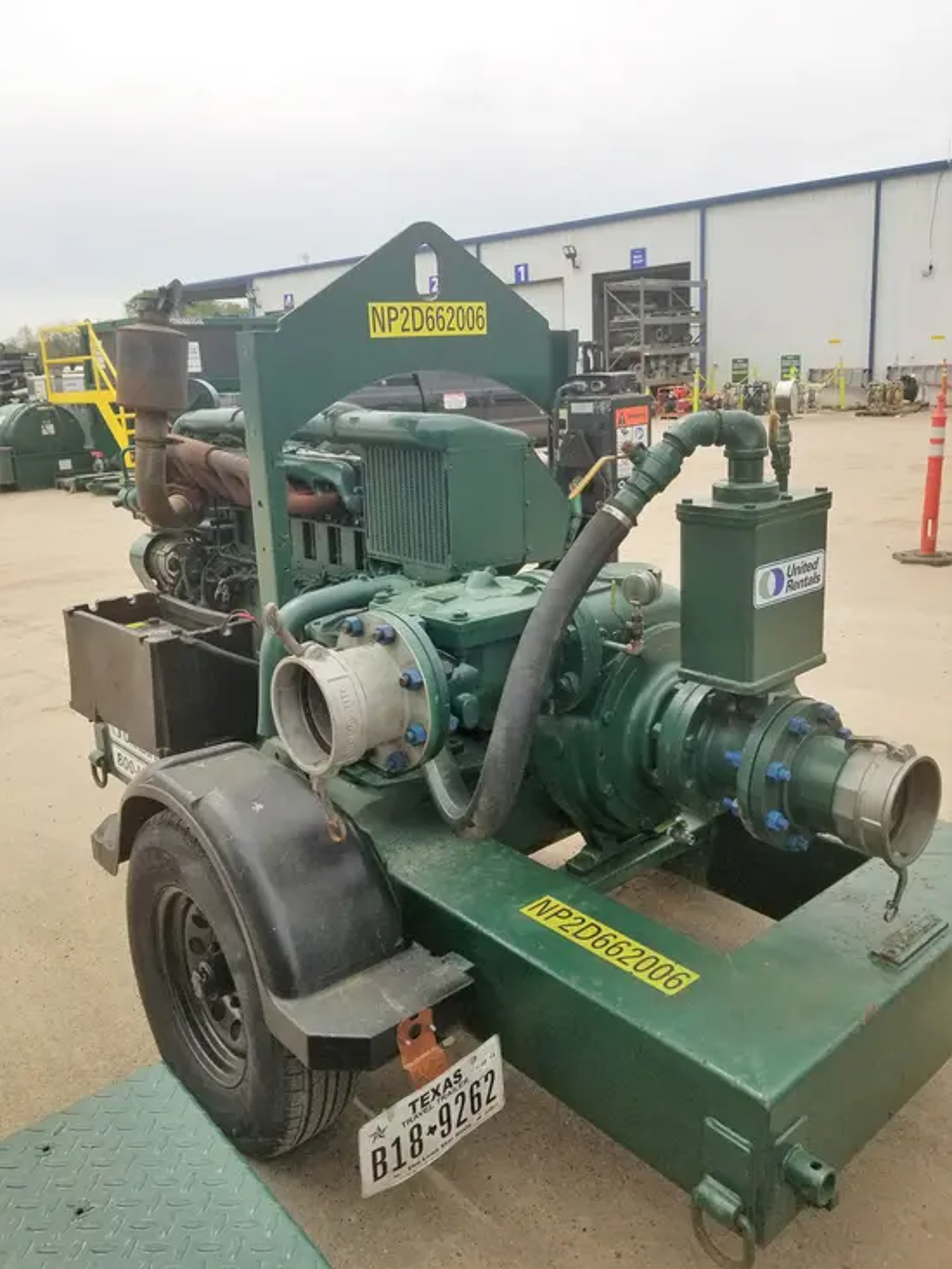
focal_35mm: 26
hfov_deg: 53.1
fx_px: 953
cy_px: 634
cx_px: 476
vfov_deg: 67.3
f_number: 1.7
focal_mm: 4.25
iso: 50
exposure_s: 1/2648
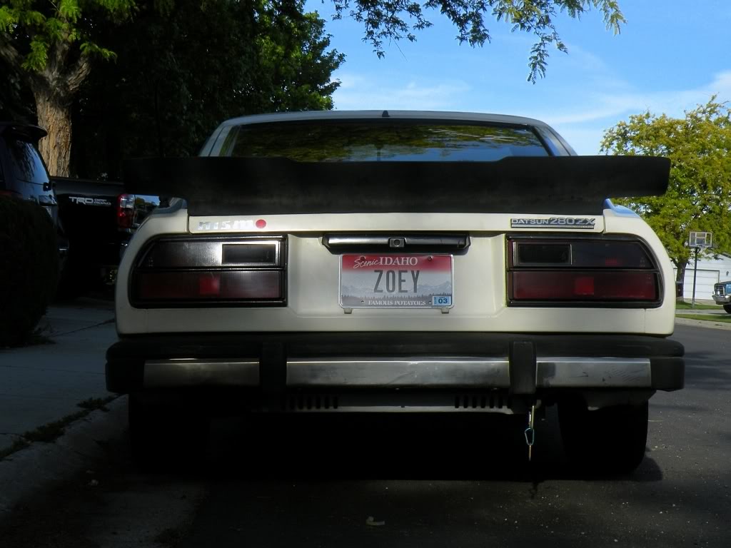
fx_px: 1415
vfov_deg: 21.9
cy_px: 274
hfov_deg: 29.0
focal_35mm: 67
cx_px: 366
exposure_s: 1/125
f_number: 8
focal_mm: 11.9
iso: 64
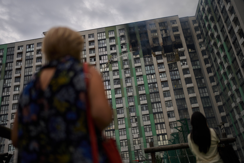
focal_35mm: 35
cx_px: 122
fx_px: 237
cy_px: 82
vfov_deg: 37.8
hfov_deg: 54.4
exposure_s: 1/10000
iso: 320
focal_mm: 35
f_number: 1.4
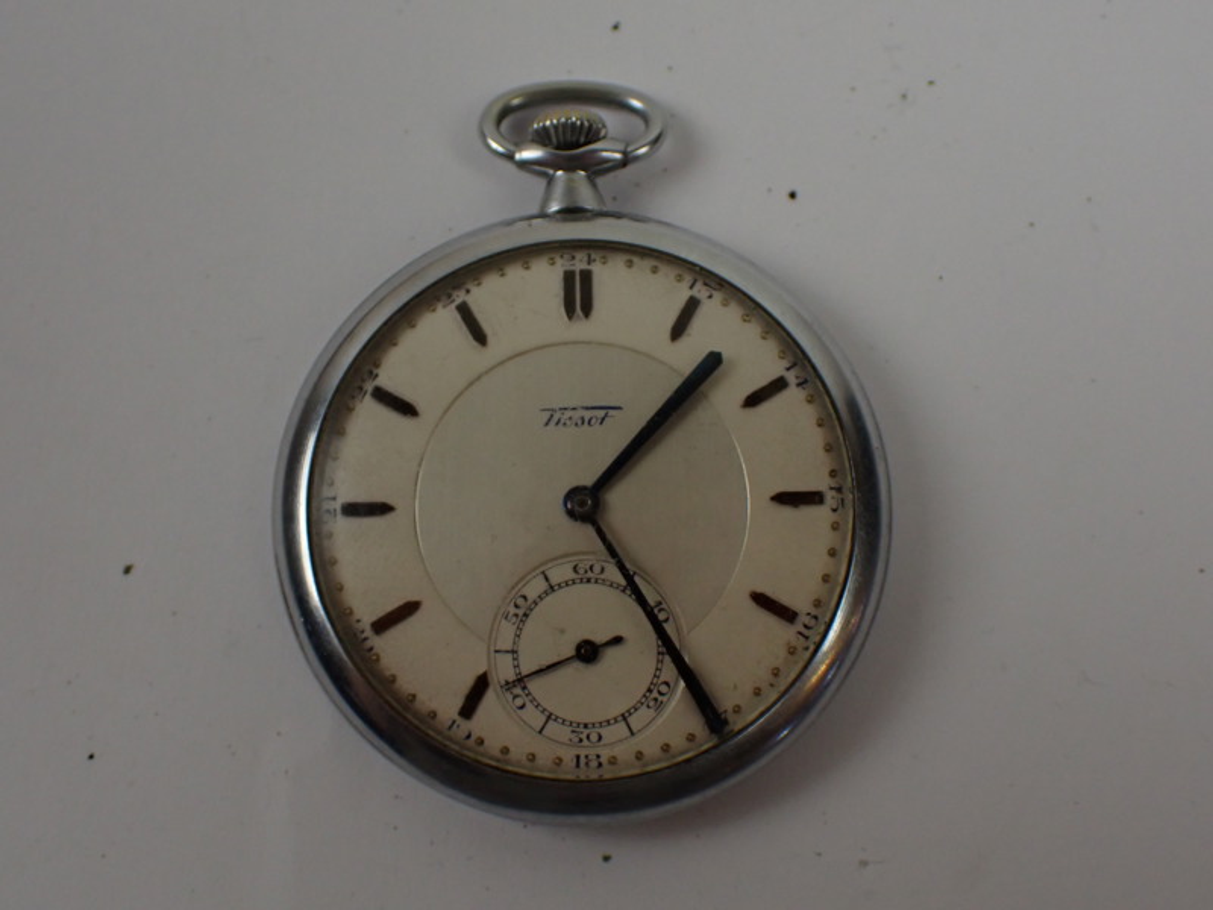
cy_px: 455
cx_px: 606
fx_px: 1752
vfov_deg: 29.1
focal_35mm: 50
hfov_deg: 38.2
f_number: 3.2
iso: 400
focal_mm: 9.01
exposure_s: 1/200
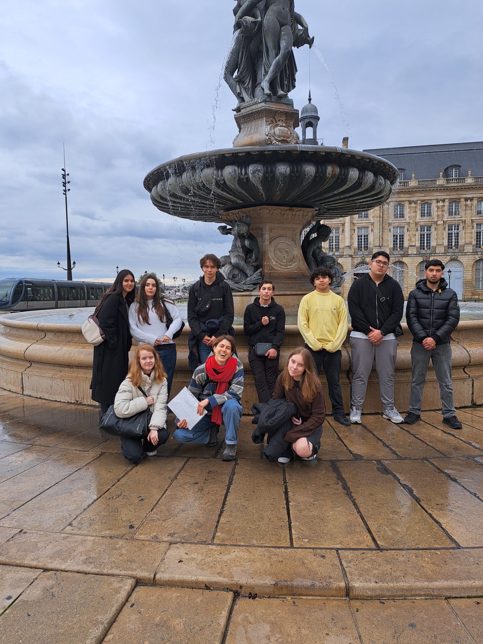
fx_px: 446
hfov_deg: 56.8
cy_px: 322
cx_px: 242
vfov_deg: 71.6
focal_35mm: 24
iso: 50
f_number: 1.8
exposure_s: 1/230
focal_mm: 5.23
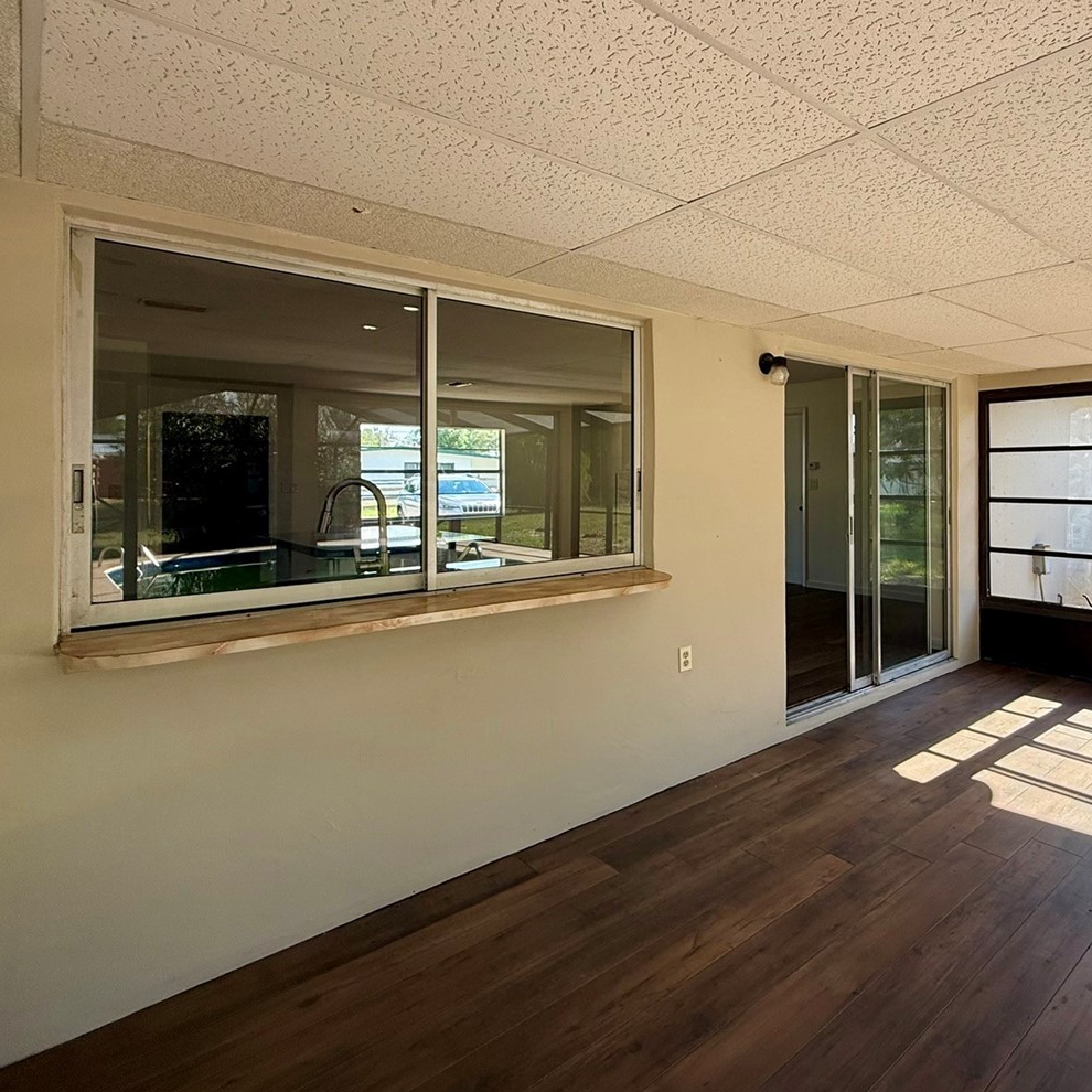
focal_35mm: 20
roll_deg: -0.2
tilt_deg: +0.3
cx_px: 809
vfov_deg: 74.4
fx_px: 714
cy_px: 469
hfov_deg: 70.2
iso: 50
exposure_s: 1/148
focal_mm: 2.22
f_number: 2.2
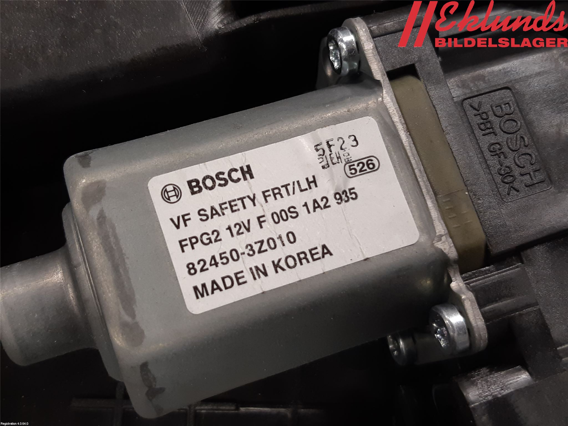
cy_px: 213
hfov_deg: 67.3
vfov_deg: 53.1
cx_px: 284
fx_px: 427
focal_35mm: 26
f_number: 1.7
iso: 64
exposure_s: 1/50
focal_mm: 3.93
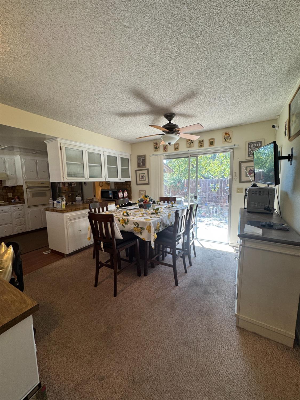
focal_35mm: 14
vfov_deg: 102.1
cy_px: 200
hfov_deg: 85.7
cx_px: 150
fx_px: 162
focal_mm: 2.22
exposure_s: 1/120
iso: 125
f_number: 2.2
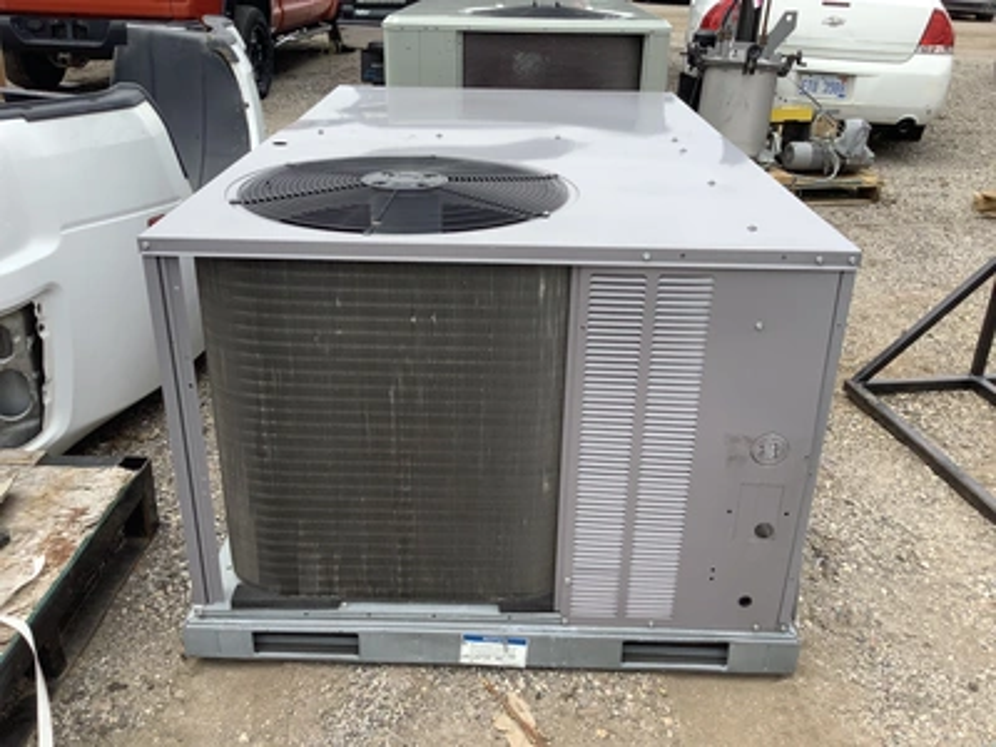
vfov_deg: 45.4
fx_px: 892
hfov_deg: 58.4
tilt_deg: -26.6
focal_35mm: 31
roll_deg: -2.3
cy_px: 374
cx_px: 498
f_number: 2.4
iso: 25
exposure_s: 1/646
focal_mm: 3.3
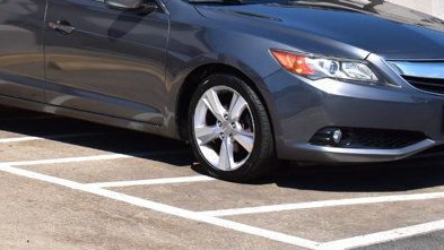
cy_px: -90
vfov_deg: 9.1
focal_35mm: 131
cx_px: -101
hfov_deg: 15.7
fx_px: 1542
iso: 320
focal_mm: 32
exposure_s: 1/500
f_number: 11
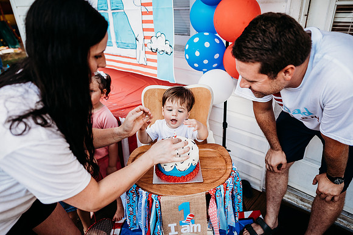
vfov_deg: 53.2
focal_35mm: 24
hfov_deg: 73.7
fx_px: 235
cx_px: 176
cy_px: 118
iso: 400
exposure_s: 1/320
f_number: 2.5
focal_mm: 24
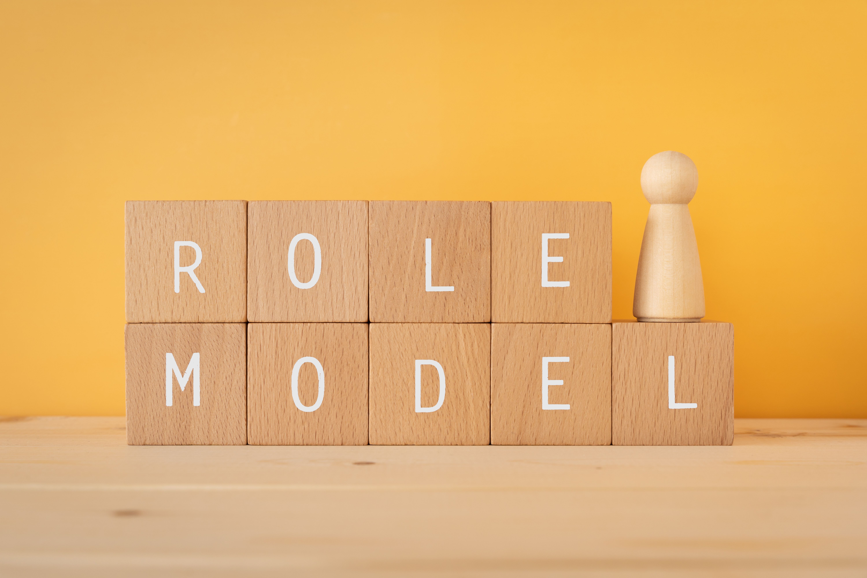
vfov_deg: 25.5
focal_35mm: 53
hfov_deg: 37.5
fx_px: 1279
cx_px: 434
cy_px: 289
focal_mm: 53.1
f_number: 8
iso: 100
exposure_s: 1/10
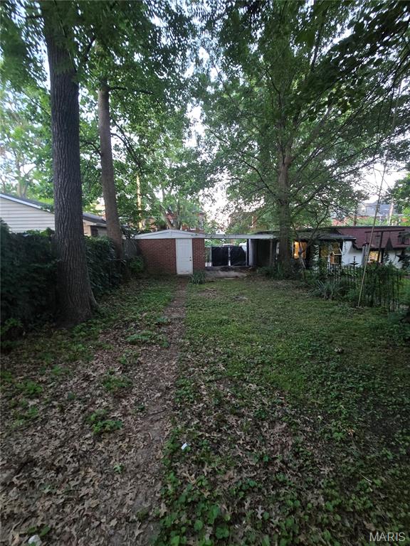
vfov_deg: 106.2
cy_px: 273
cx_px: 205
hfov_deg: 89.9
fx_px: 205
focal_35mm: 13
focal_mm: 2.2
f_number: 2.2
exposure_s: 1/60
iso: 1000
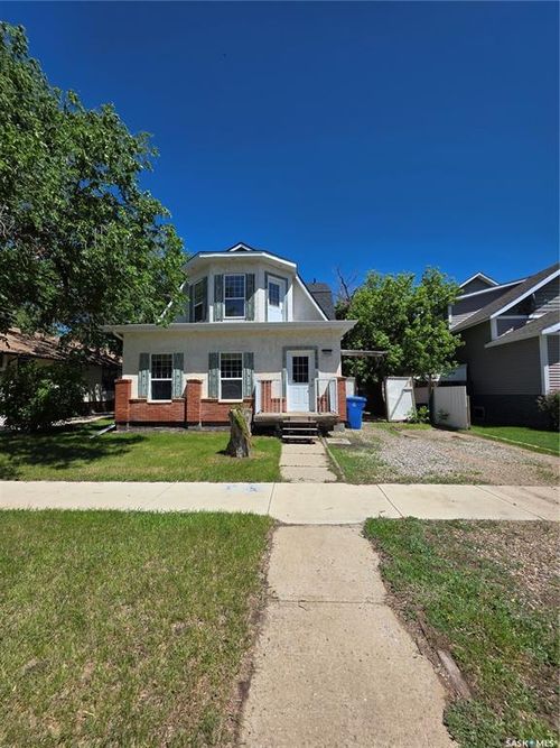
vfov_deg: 106.2
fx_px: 280
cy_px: 374
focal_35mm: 13
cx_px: 280
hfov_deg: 89.9
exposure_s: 1/2635
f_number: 1.9
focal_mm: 2.2
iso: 40
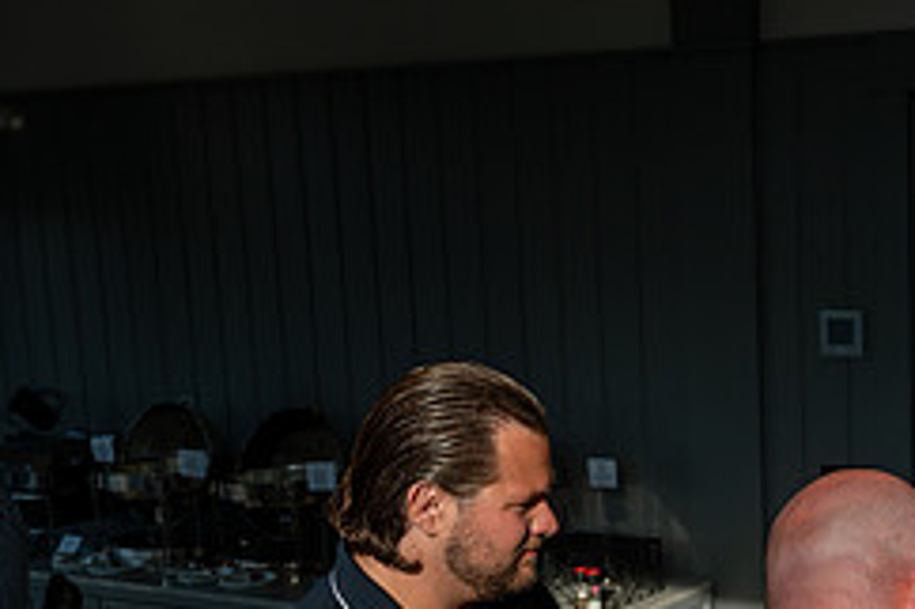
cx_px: 824
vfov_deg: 20.2
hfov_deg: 29.3
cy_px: 530
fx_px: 1676
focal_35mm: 66
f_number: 4.5
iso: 640
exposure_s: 1/2000
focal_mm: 27.5
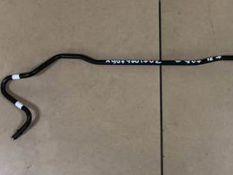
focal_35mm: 64
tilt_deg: -78.8
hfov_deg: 29.9
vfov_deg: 22.9
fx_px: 431
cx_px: 170
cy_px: 85
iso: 40
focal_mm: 4
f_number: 1.8
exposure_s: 1/20
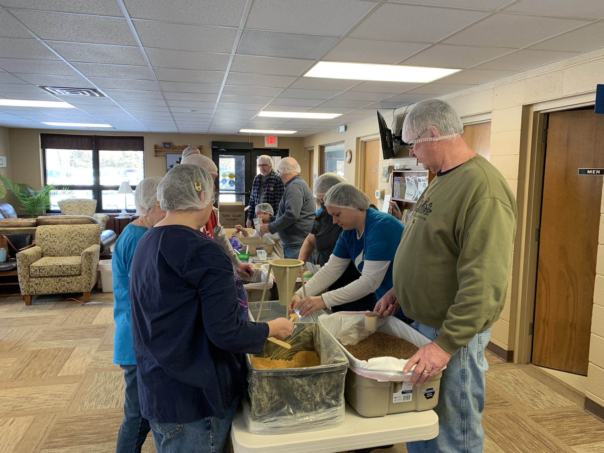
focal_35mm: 26
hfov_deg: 67.3
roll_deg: -0.8
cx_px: 302
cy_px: 226
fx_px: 454
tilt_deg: -7.1
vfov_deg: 53.1
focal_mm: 4.25
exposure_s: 1/60
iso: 80
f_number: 1.8
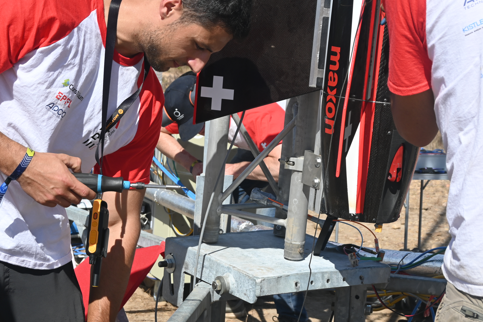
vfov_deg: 17.0
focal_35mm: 80
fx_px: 1073
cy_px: 126
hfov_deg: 25.4
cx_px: 236
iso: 100
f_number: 7.1
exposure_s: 1/400
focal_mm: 36
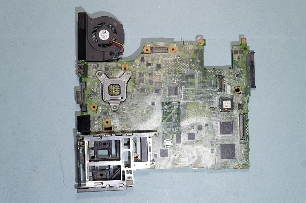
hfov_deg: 49.6
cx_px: 153
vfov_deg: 34.1
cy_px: 102
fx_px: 331
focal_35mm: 39
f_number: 8
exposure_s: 1/8
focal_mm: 26
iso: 100
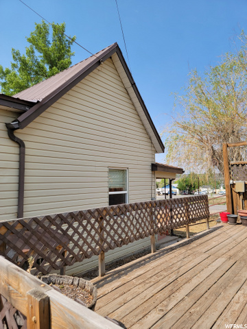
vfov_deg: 71.6
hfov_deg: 56.8
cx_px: 124
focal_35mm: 24
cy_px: 164
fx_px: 228
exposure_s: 1/805
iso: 16
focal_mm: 6.7
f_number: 1.8
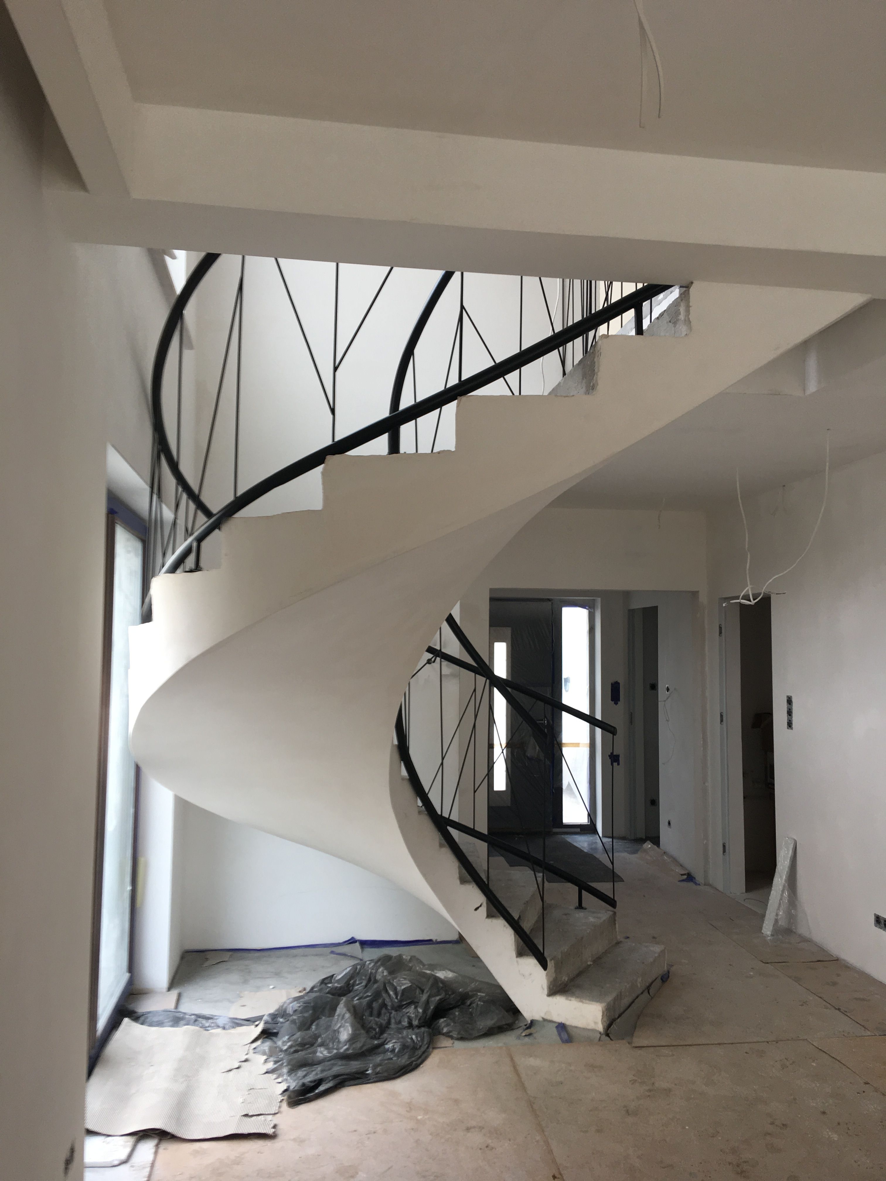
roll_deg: -0.2
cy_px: 590
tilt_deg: +4.1
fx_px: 990
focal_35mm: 29
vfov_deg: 61.7
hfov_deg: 48.2
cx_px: 443
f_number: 2.2
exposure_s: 1/50
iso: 32
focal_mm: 4.15
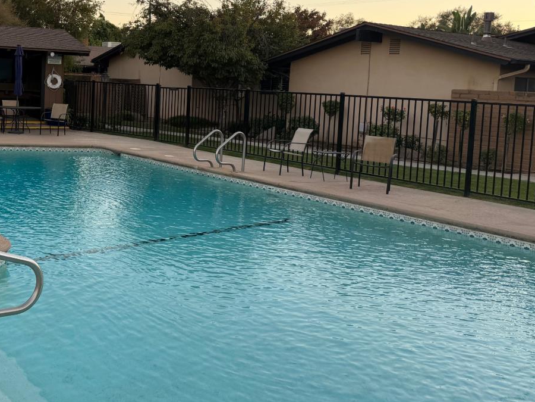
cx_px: 100
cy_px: 124
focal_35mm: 40
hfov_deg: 44.3
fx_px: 618
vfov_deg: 35.5
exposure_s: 1/215
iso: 64
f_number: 1.78
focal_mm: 6.76
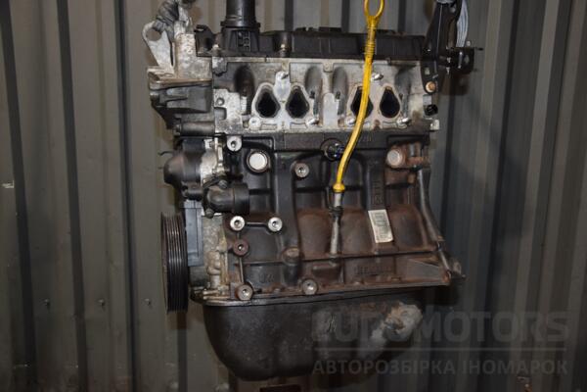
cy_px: 196
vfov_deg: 35.5
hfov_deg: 51.3
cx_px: 294
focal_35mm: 38
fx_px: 611
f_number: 5
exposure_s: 1/60
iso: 800
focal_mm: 25
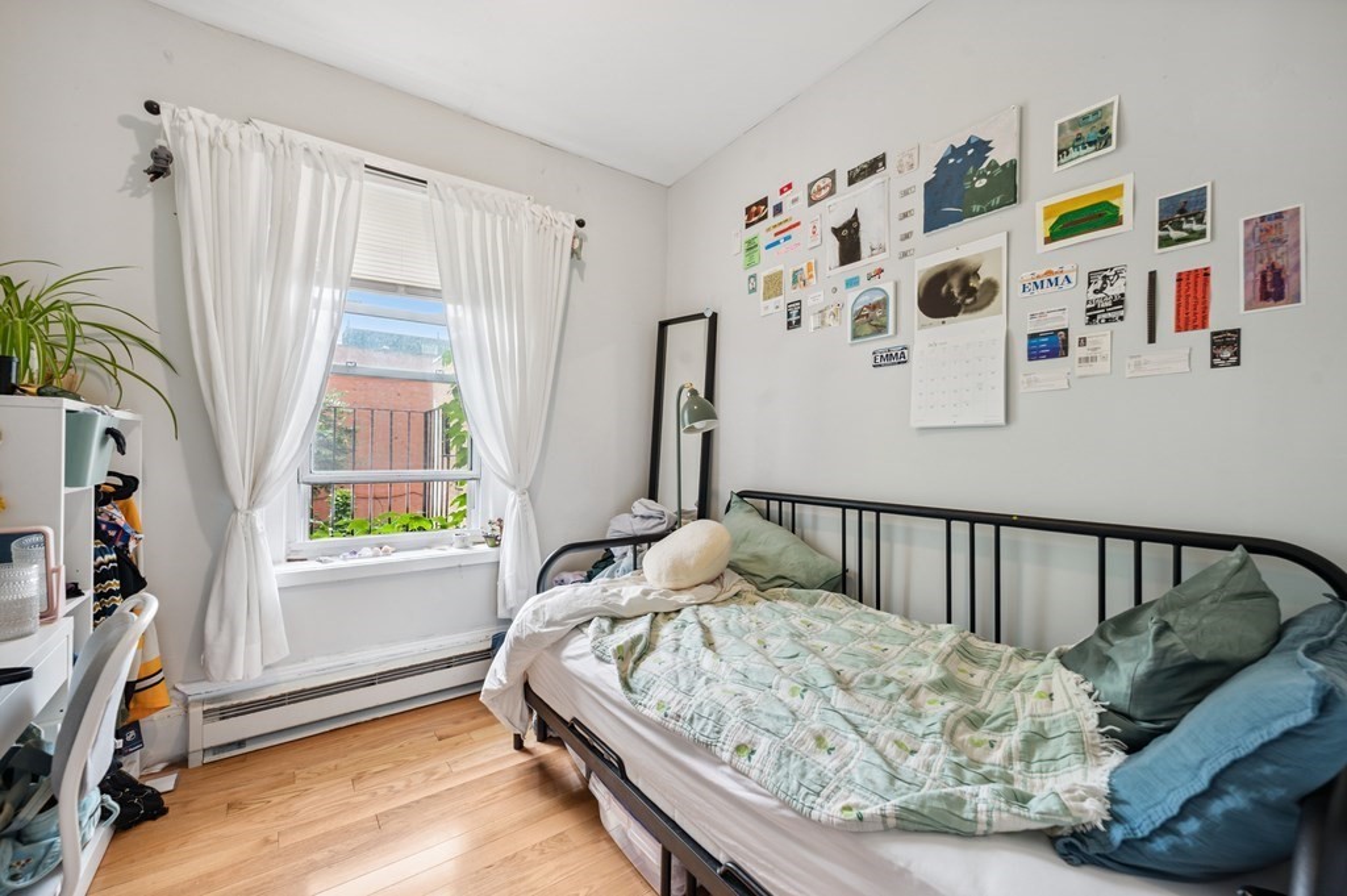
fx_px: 523
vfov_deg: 81.1
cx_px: 674
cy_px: 448
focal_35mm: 14
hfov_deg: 104.3
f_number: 8
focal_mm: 14
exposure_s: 1/8
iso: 100
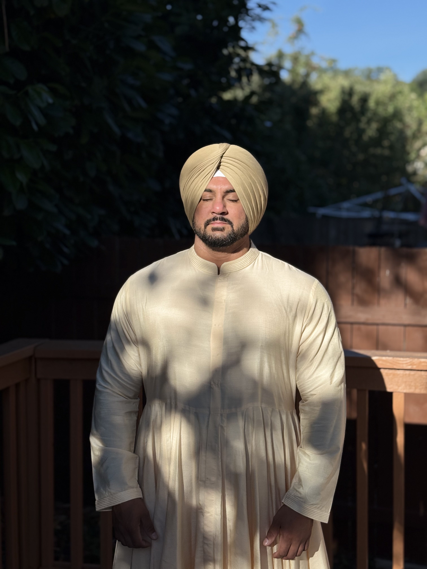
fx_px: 789
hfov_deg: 30.3
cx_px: 214
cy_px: 284
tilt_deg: -5.3
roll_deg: -0.1
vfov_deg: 39.7
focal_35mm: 48
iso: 64
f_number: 1.78
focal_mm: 6.76
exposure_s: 1/4098
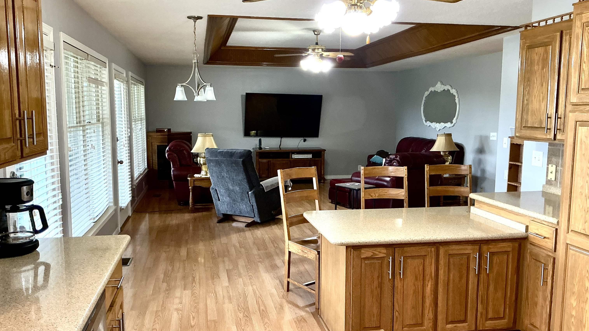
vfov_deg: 36.7
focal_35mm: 32
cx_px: 295
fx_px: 500
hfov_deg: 61.0
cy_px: 173
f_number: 1.8
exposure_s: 1/50
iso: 125
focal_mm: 3
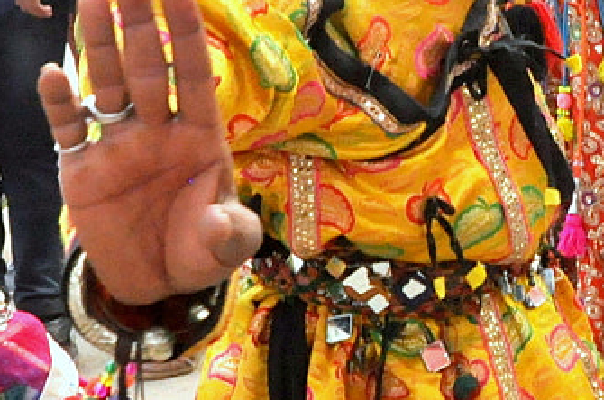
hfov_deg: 15.5
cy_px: 168
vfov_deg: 10.6
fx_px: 2160
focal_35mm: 129
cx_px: 653
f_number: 6.3
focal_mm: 18
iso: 1250
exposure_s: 1/200
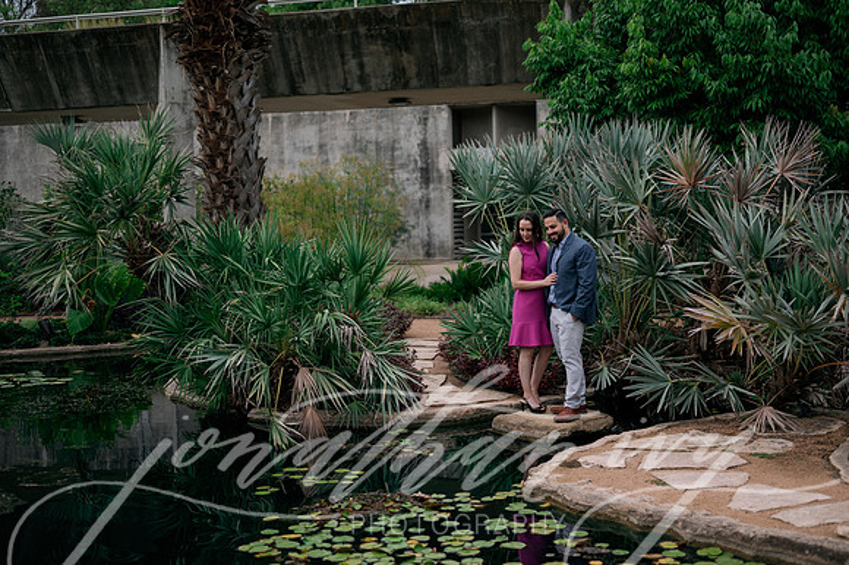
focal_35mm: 50
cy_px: 282
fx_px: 1178
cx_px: 424
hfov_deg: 39.6
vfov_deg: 27.0
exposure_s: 1/400
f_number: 2
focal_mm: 50
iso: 80
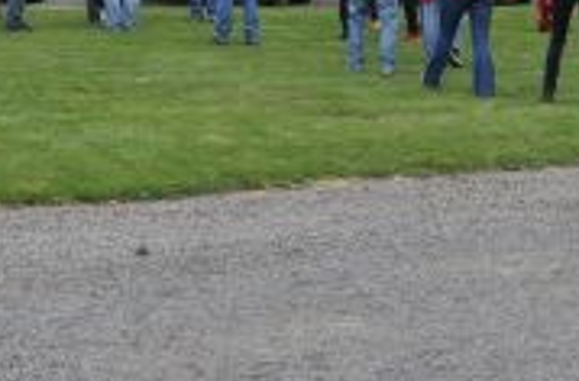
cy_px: -2
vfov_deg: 11.1
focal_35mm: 121
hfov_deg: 17.0
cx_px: 265
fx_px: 1939
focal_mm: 18
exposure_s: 1/320
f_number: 9
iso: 200
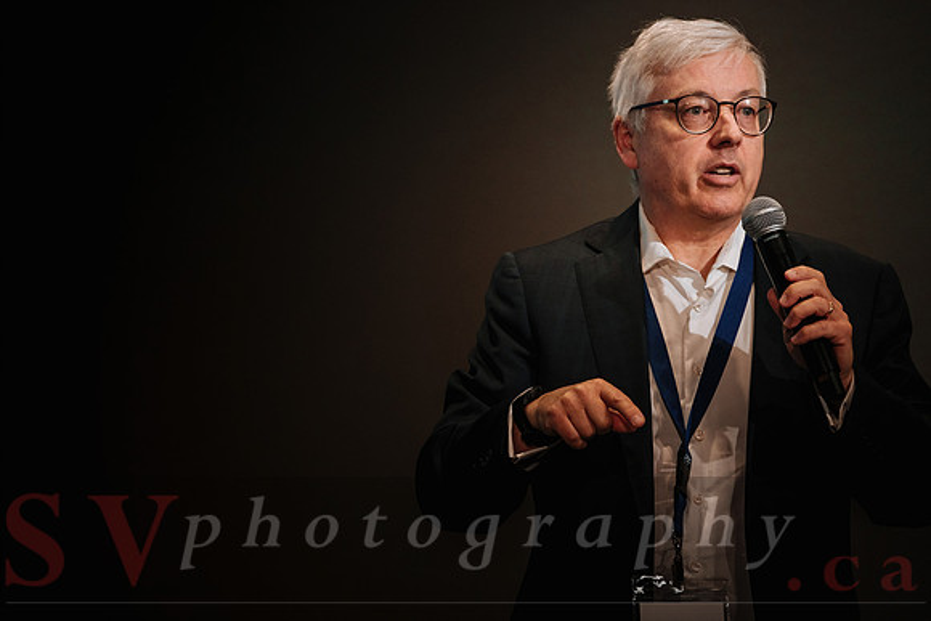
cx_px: 406
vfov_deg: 6.3
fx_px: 5660
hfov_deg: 9.4
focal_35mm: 219
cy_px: 271
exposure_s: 1/100
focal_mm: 129.2
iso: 800
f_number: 2.8
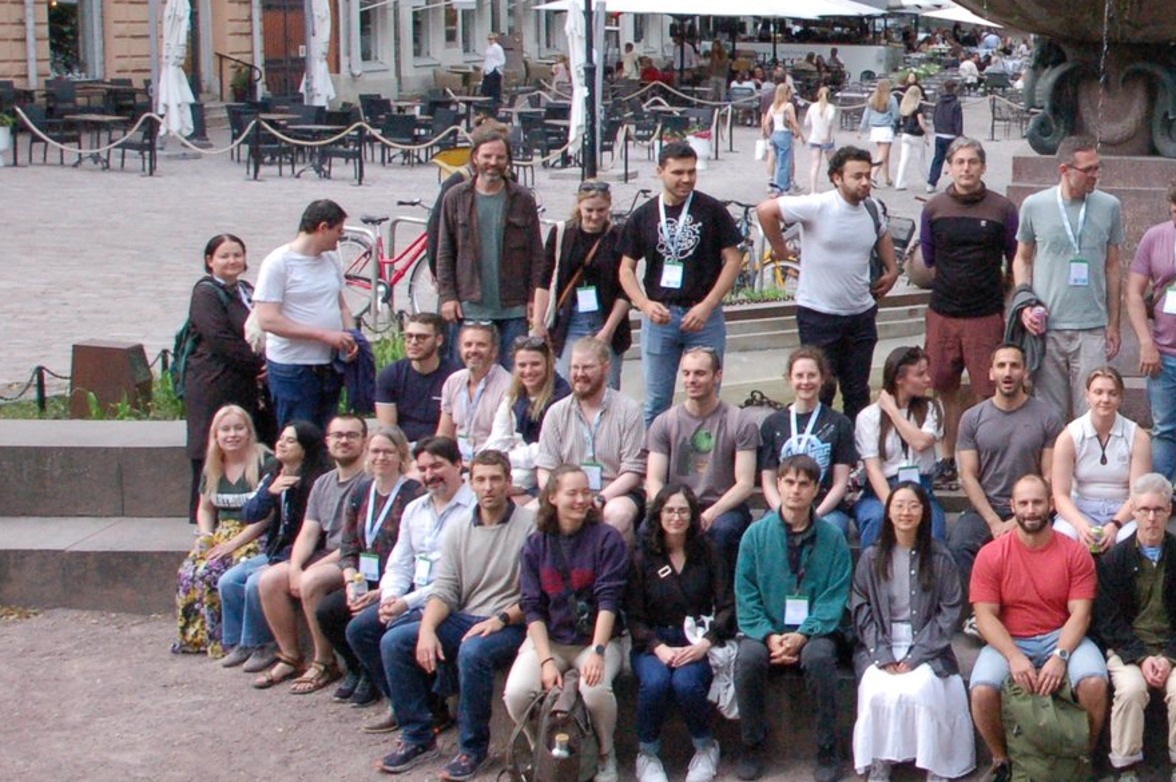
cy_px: 263
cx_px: 1332
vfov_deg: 18.1
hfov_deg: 24.9
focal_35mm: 75
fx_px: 2448
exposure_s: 1/125
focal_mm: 22
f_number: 11
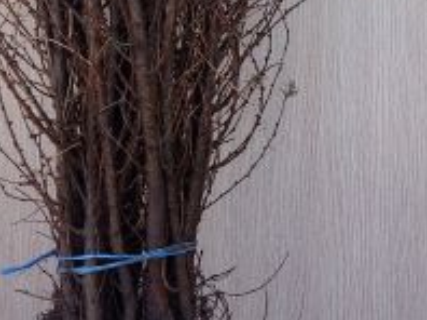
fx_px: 1195
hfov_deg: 20.2
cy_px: -90
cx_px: 262
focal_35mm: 97
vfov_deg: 14.6
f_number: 1.8
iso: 32
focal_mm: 5.23
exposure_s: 1/121
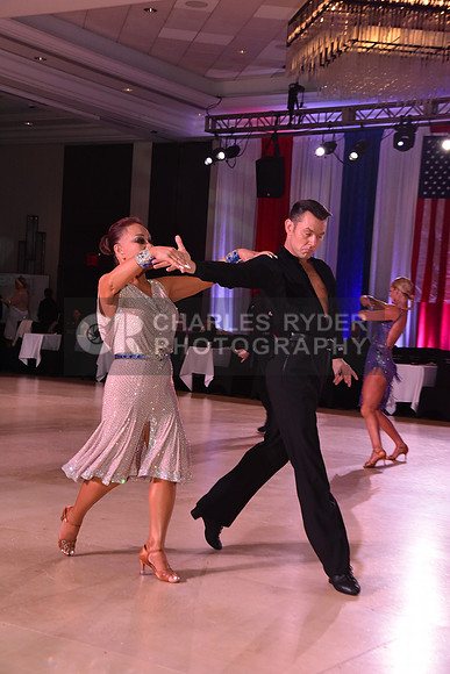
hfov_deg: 19.5
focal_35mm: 70
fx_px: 1312
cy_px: 337
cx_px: 225
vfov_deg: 28.8
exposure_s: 1/320
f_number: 7.1
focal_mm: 70
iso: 2500
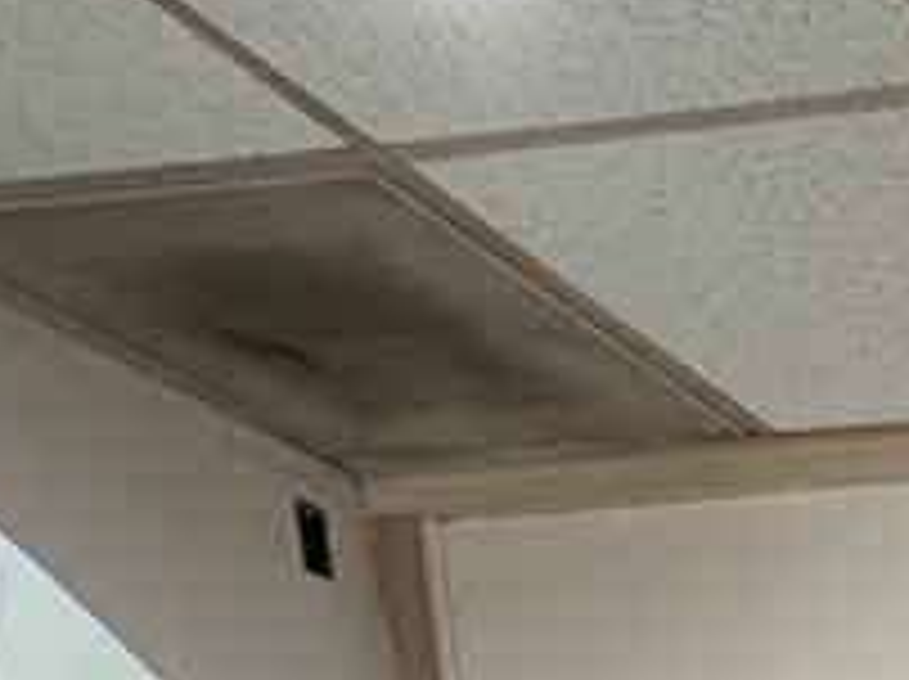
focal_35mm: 71
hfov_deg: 19.6
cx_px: 1674
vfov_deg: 14.2
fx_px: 1862
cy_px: 1626
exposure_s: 1/121
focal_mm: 2.22
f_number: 2.2
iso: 200
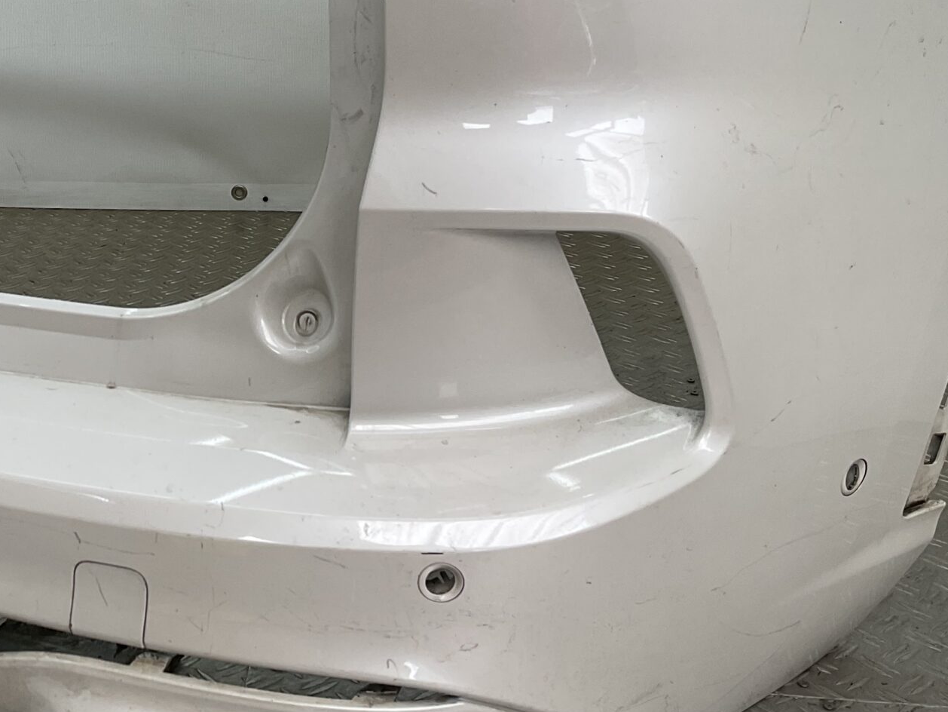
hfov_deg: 31.3
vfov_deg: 24.7
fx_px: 1616
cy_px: 262
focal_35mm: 59
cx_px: 103
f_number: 1.8
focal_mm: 3
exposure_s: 1/222
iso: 16
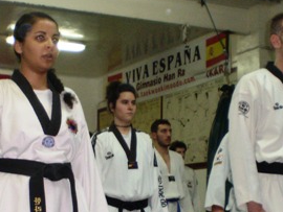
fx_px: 712
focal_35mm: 87
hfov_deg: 22.4
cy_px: 173
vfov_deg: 16.9
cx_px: 90
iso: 160
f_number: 3.1
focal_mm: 6.3
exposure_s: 1/30
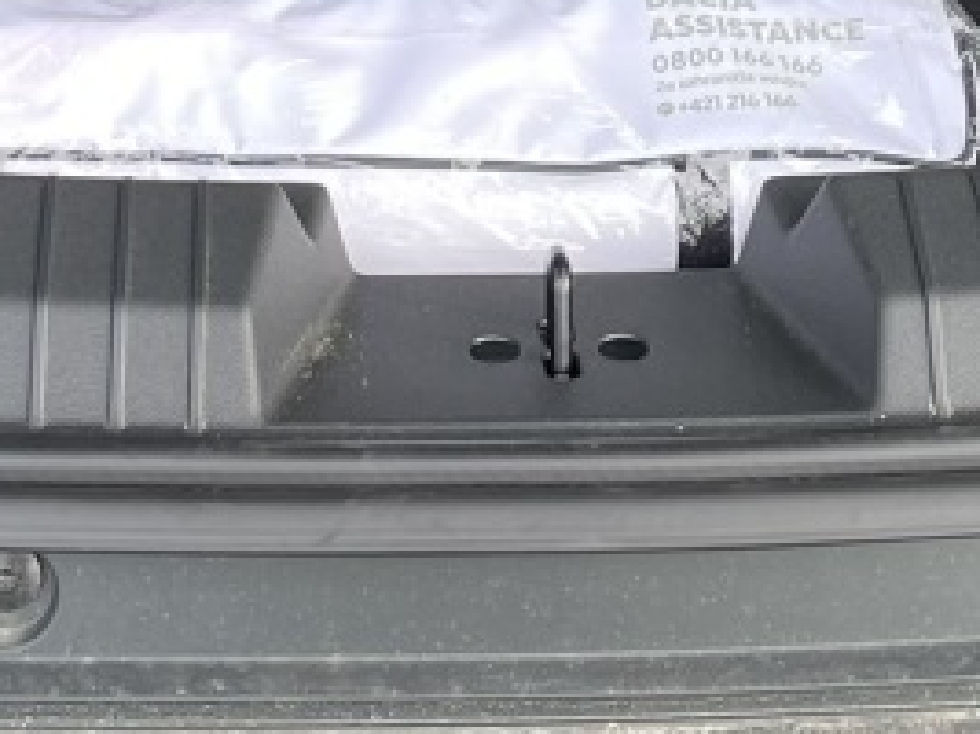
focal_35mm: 117
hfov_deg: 16.8
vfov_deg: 11.6
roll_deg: -3.9
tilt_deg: -34.8
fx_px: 3311
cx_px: 551
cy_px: -650
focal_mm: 4.2
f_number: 1.6
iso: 40
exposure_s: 1/121
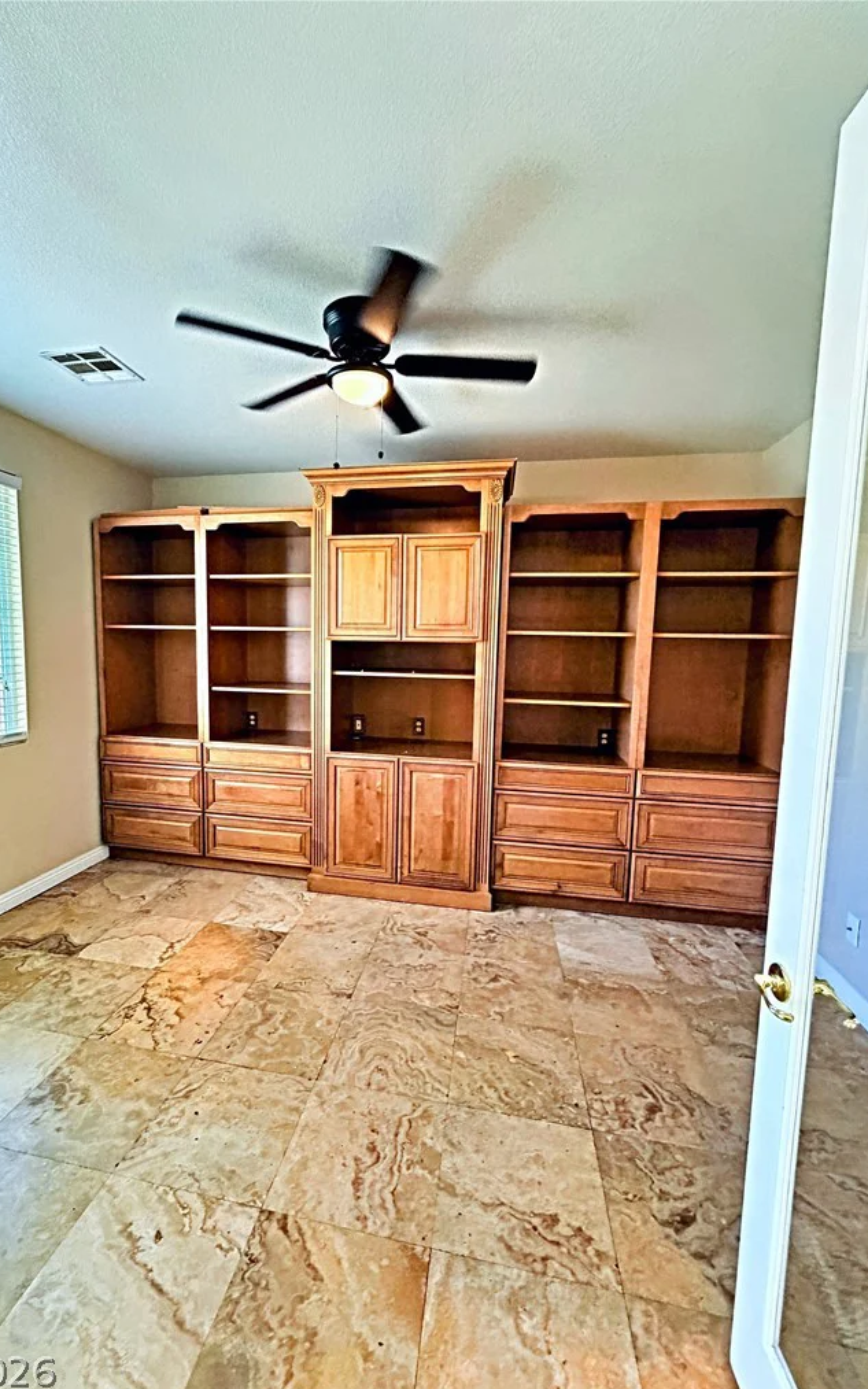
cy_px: 701
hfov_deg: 74.5
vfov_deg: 101.5
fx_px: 568
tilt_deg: -5.4
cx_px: 384
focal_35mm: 15
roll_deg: -2.4
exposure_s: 1/120
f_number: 2.2
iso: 250
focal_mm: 2.22
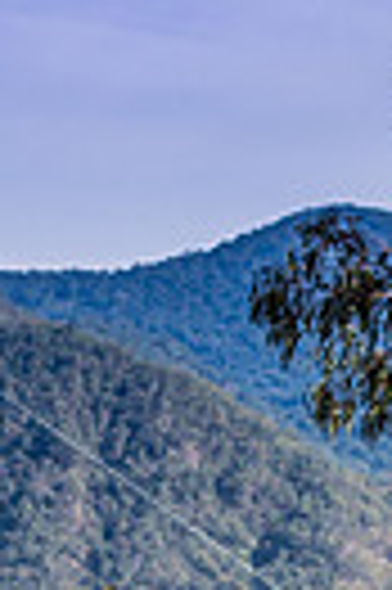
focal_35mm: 443
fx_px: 7254
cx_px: 523
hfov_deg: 3.1
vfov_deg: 4.6
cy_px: 761
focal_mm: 86
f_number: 5
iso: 250
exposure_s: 1/2500
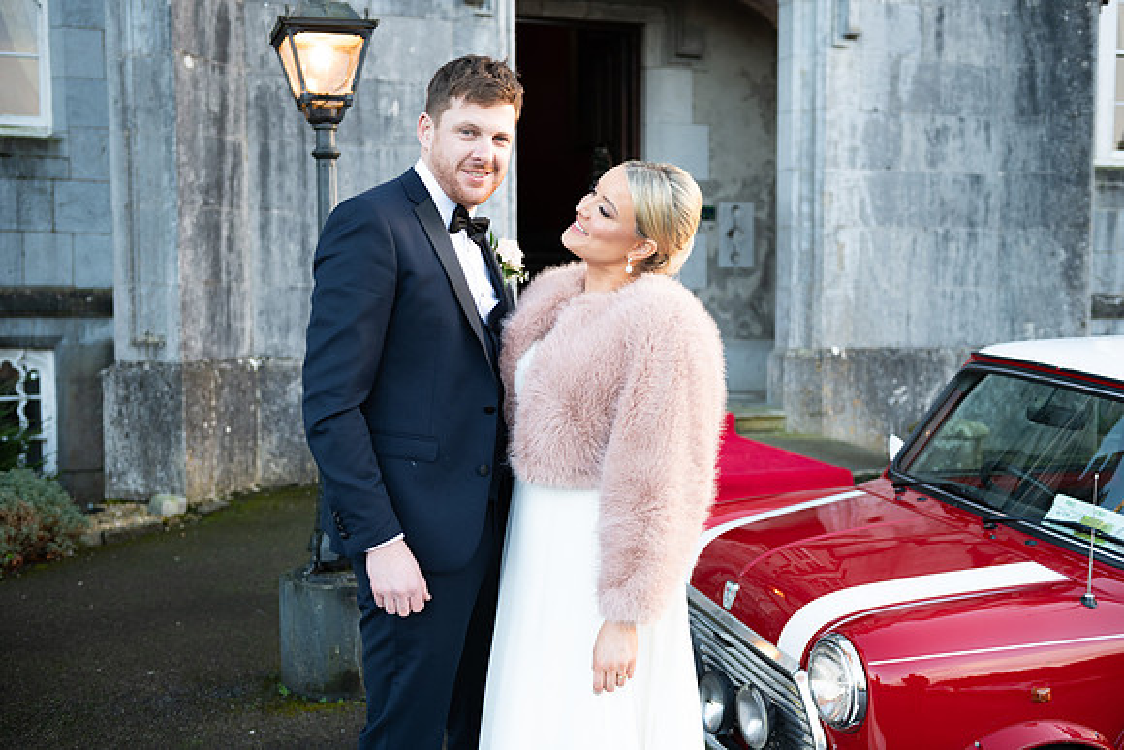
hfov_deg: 46.4
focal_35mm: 42
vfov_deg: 31.9
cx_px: 562
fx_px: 1312
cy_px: 375
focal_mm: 42
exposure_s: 1/160
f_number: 3.5
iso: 250
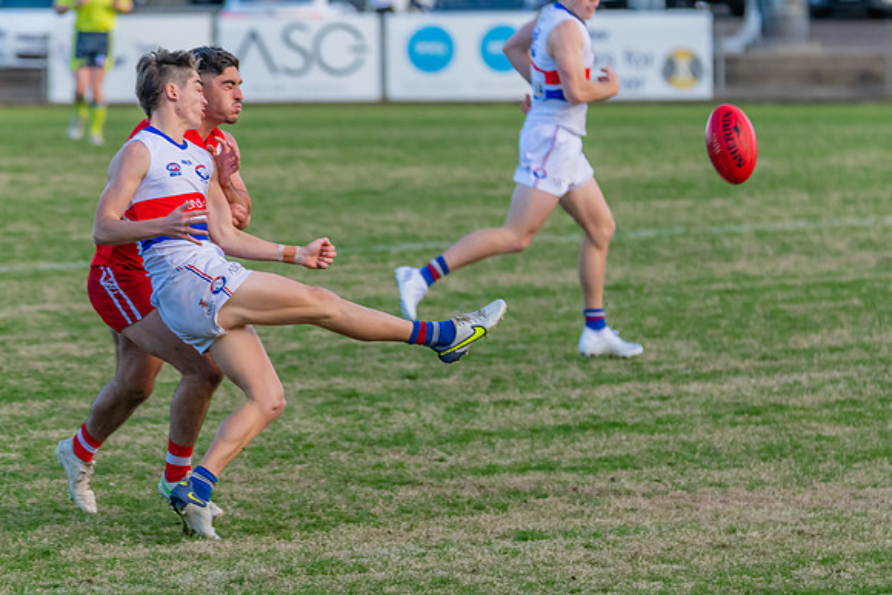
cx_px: 427
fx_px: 10965
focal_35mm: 442
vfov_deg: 3.1
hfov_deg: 4.7
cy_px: 422
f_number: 5.6
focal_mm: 300
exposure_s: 1/1600
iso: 2000
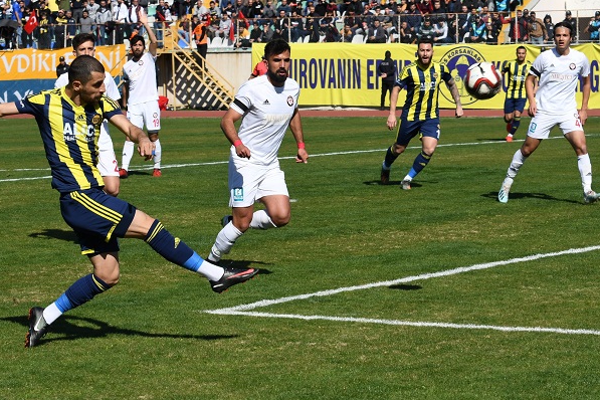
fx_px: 2450
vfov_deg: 9.3
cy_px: 175
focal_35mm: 147
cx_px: 306
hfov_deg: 14.0
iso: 250
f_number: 9
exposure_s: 1/1000
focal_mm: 78
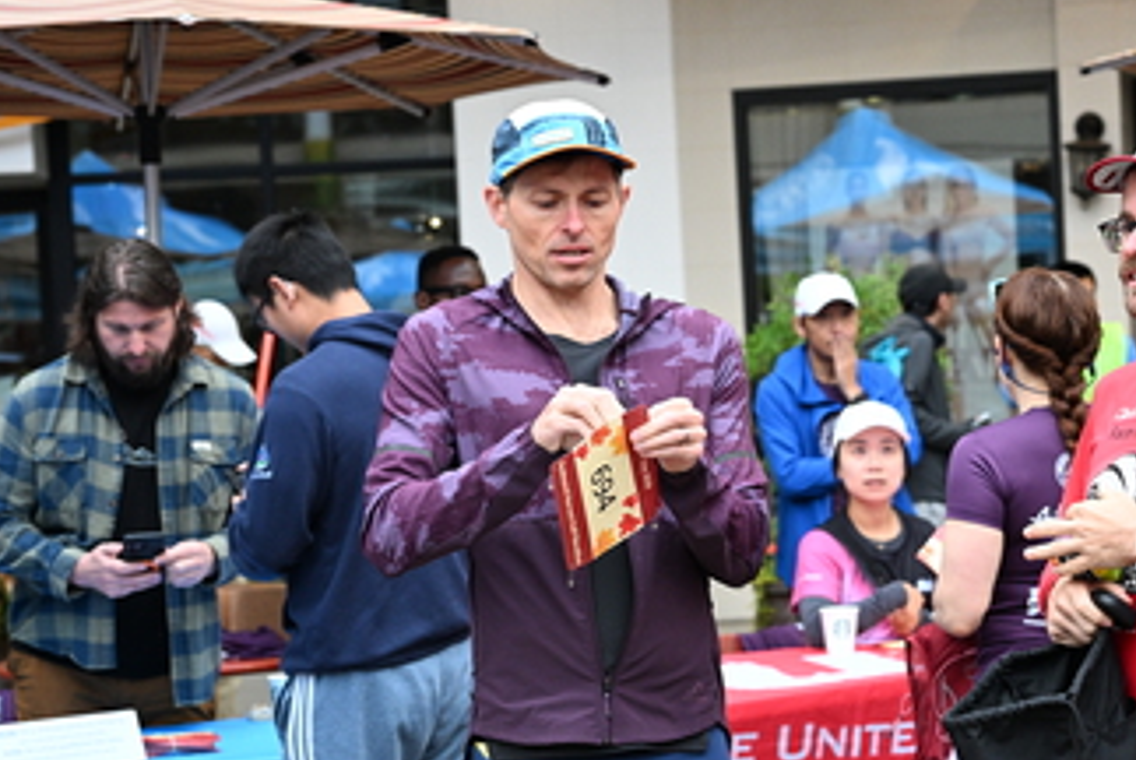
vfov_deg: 14.1
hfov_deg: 20.9
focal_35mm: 97
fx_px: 3064
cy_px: 417
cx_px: 837
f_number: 4
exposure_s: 1/320
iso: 2000
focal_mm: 57
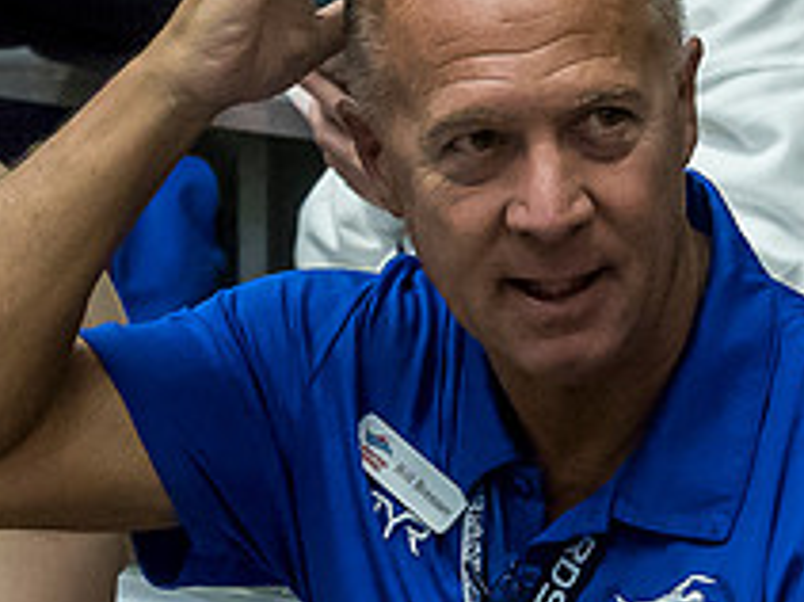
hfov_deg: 5.0
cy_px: 406
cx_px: 741
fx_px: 9146
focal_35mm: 394
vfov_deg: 3.8
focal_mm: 40
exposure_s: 1/400
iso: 3200
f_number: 4.5
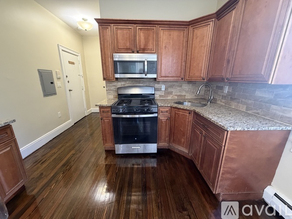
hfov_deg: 102.1
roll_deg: +0.3
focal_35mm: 14
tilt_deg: -14.6
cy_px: 110
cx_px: 146
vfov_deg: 85.7
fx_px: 118
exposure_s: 1/60
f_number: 2.2
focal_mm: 2.22
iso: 400
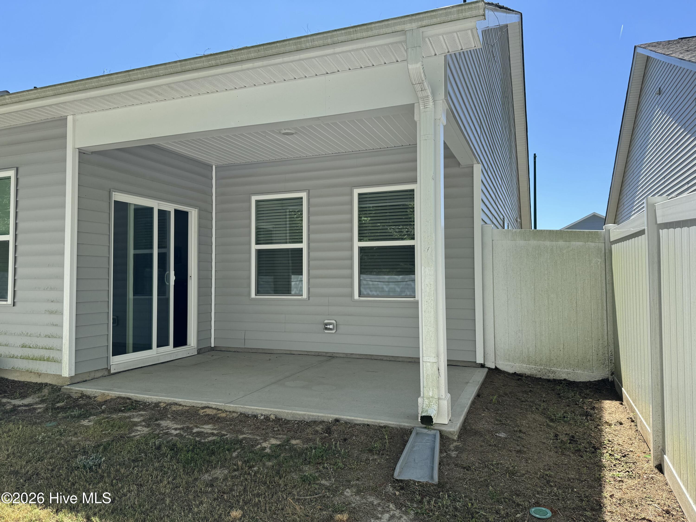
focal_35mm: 24
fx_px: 483
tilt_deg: +2.2
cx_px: 348
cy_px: 261
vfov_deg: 56.8
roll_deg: +0.2
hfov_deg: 71.6
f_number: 1.78
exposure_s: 1/2604
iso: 80
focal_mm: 6.76
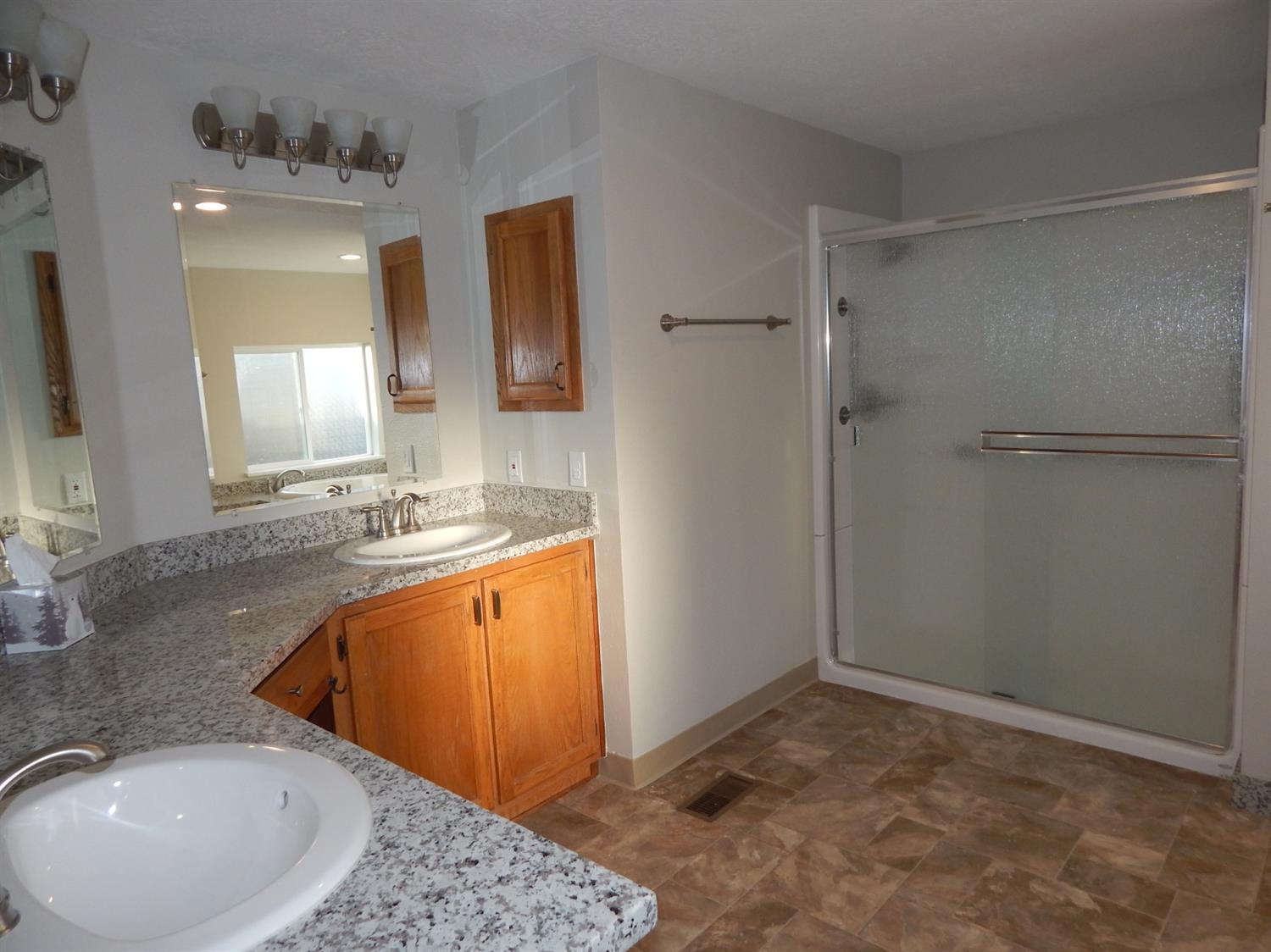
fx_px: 844
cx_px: 636
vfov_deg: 58.9
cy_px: 476
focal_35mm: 23
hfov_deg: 73.9
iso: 125
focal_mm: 4
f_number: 3
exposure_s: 1/100
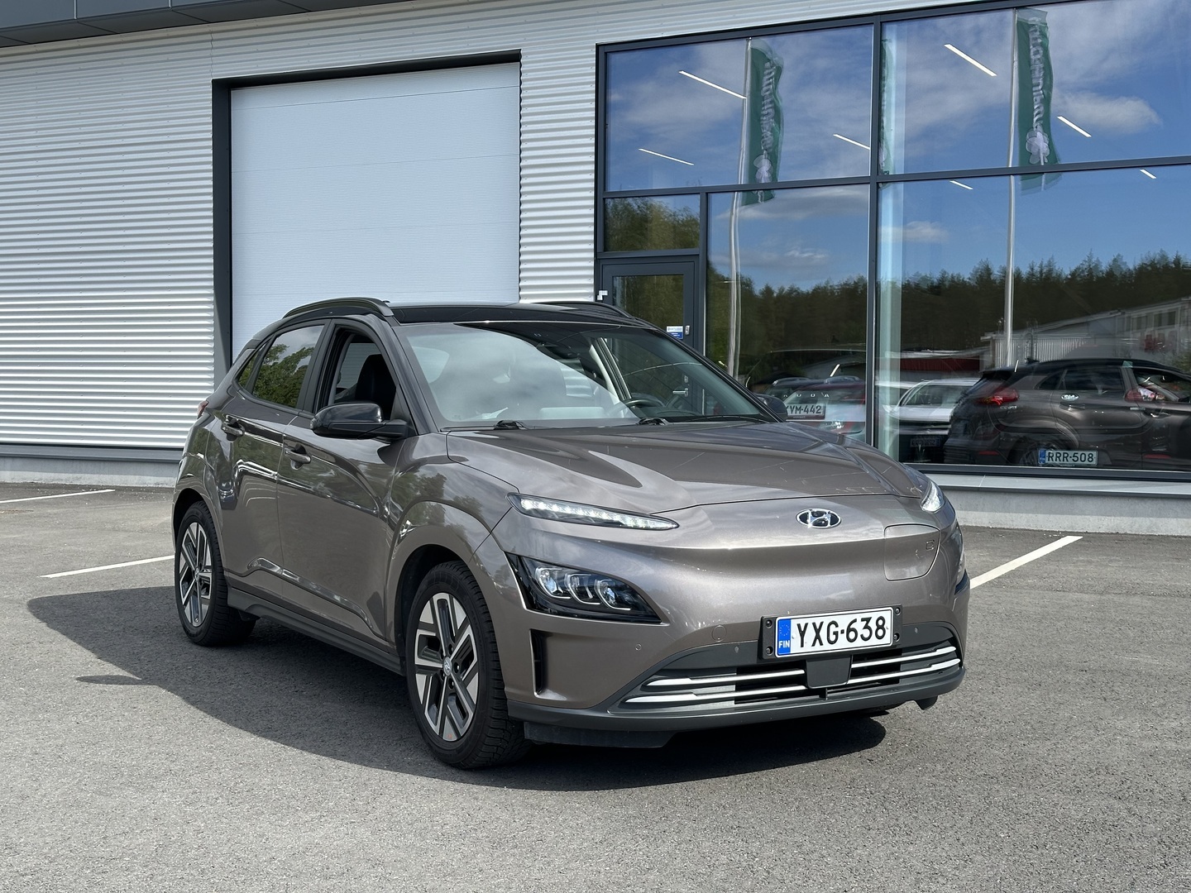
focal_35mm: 48
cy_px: 446
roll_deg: -0.6
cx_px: 596
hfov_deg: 39.7
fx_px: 1651
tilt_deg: -1.5
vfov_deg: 30.3
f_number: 1.78
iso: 64
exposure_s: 1/1453
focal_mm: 6.86
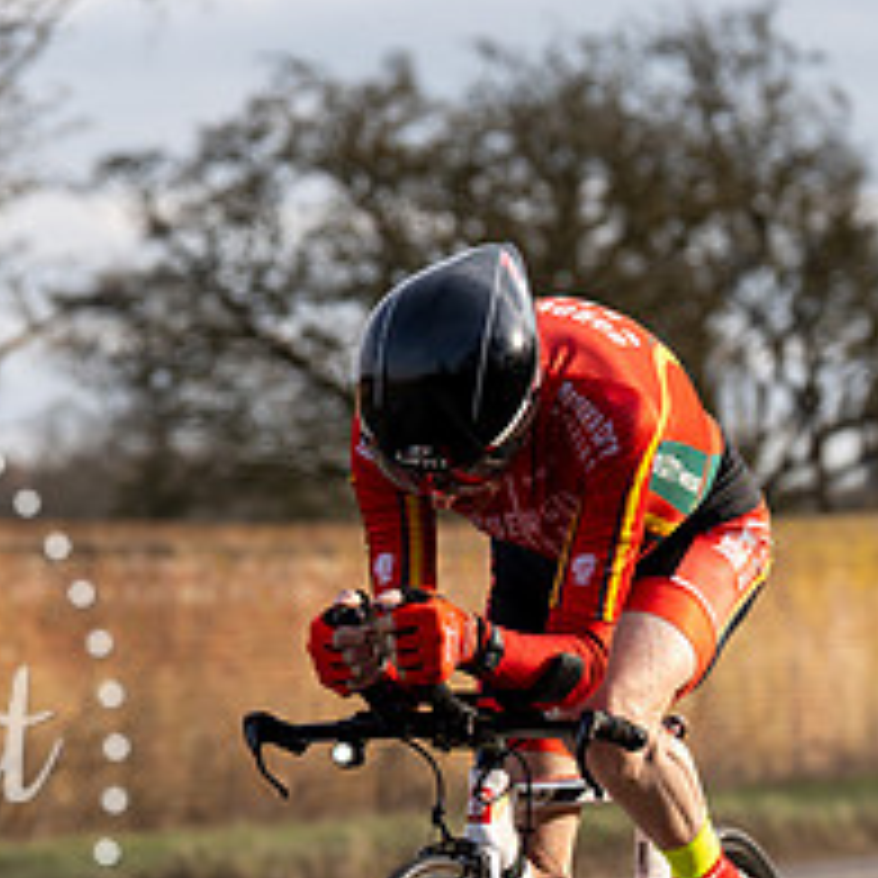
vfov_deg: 6.9
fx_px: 7260
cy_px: 525
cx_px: 405
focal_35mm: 253
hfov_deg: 6.9
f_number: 4
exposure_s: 1/800
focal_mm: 100
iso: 125
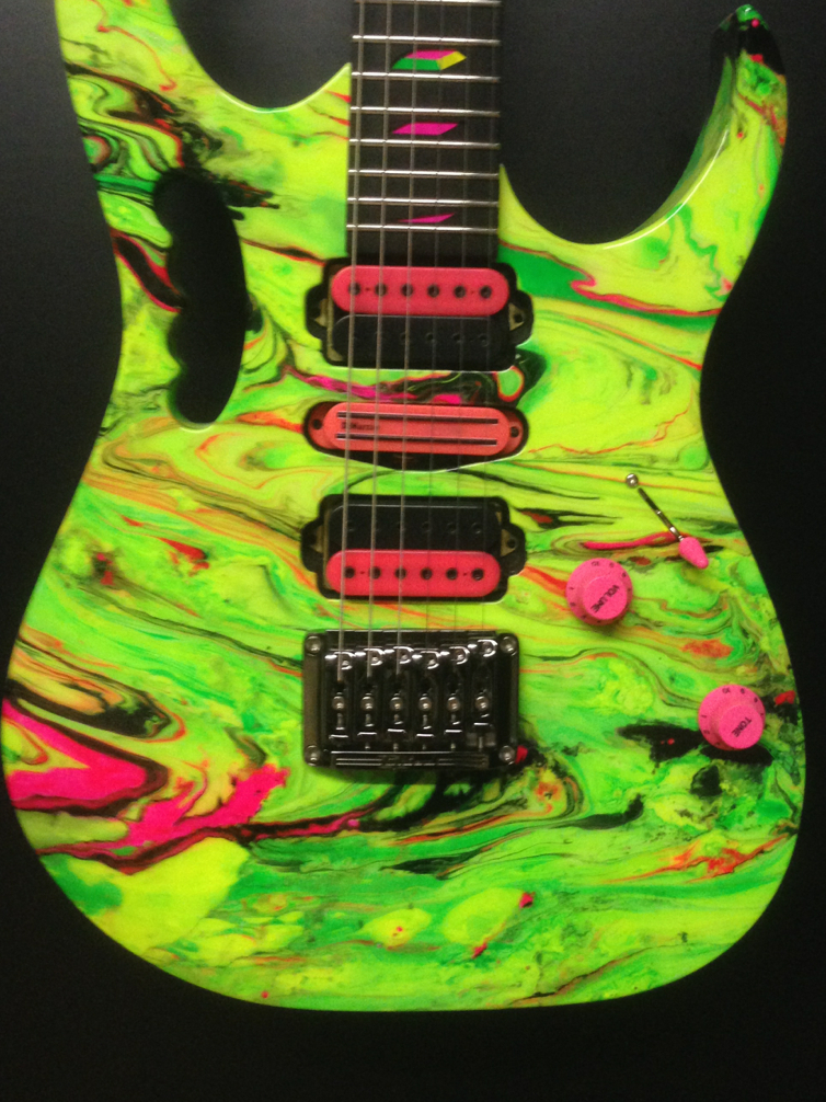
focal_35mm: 42
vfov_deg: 44.5
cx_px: 422
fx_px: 1337
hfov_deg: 34.3
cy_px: 436
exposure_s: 1/20
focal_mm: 4.12
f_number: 2.4
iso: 320
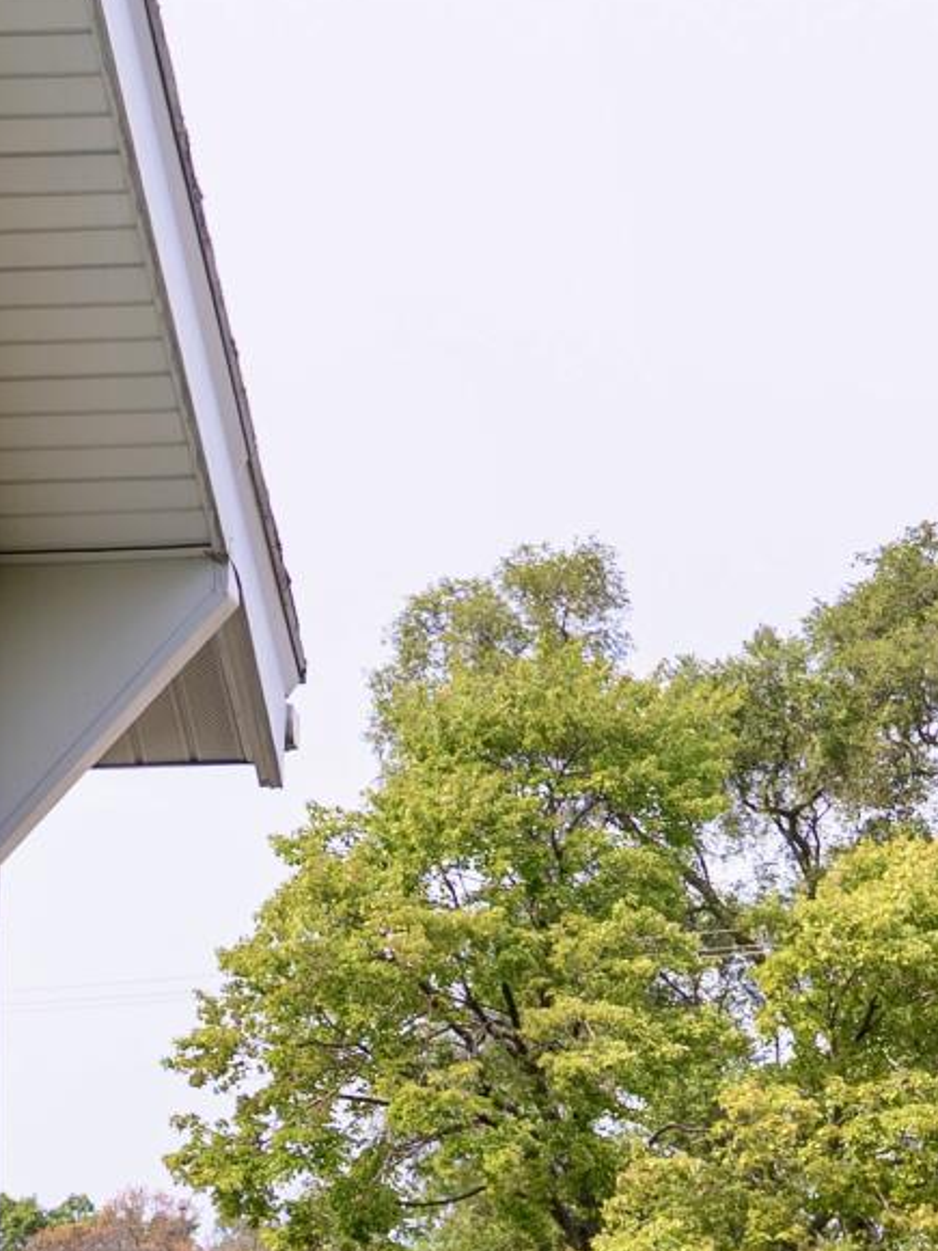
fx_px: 6287
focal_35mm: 174
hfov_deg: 8.4
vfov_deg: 10.9
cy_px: 1900
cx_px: -444
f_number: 8
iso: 100
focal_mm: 35
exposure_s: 1/500
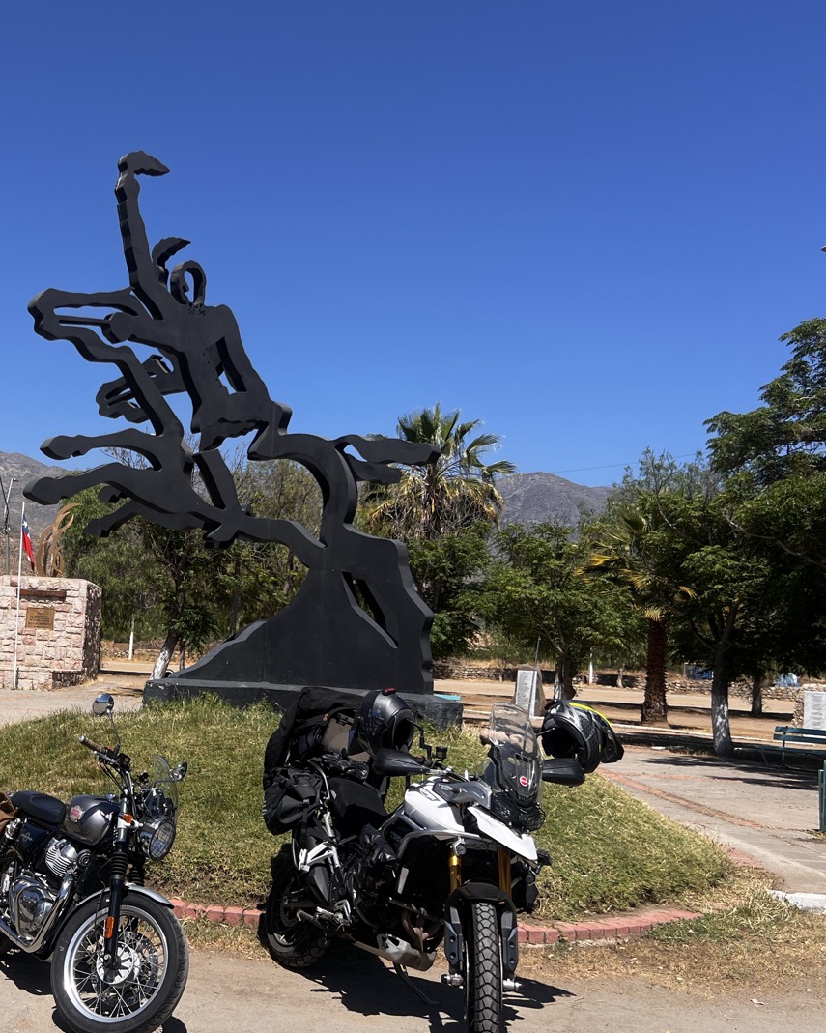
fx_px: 1161
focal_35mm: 38
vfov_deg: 47.9
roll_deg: -5.2
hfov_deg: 37.3
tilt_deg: +3.1
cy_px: 546
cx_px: 126
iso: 50
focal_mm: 5.7
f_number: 1.5
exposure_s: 1/4274
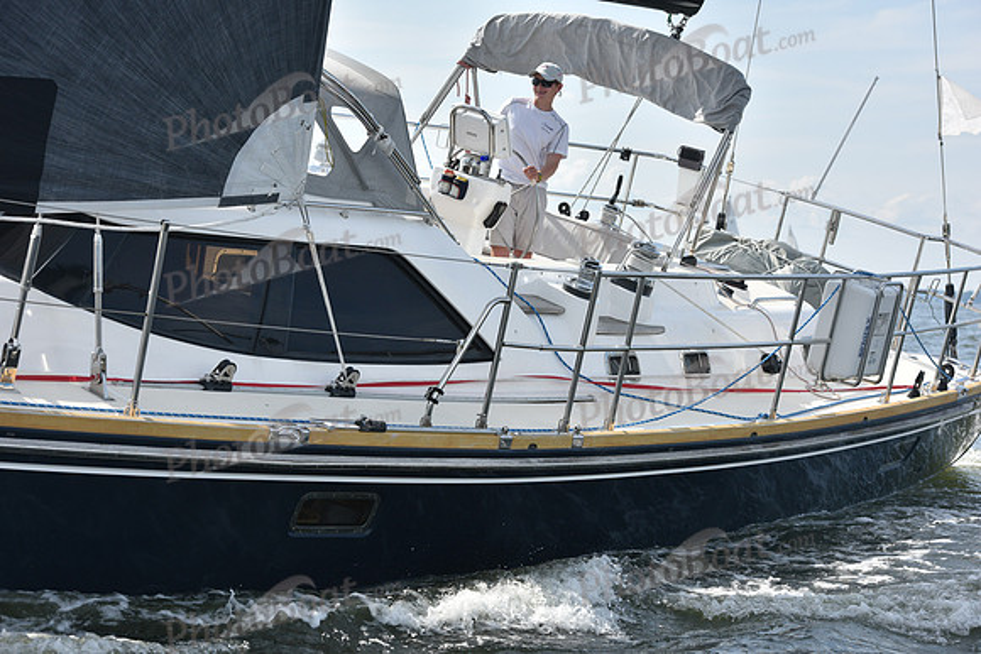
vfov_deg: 14.9
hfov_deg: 22.1
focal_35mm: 92
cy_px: 327
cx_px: 490
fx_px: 2507
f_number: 7.1
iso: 320
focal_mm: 92
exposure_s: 1/1250
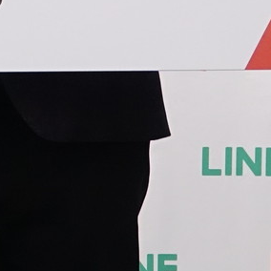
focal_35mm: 438
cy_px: -100
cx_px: -464
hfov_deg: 3.9
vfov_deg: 4.0
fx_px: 3879
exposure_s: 1/80
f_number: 3.5
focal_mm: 27.24
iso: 640
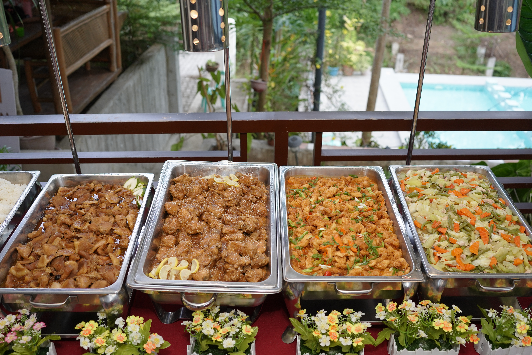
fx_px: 517
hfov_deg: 54.4
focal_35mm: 35
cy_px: 178
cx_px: 266
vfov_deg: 37.9
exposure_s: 1/160
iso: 640
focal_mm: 35
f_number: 3.5
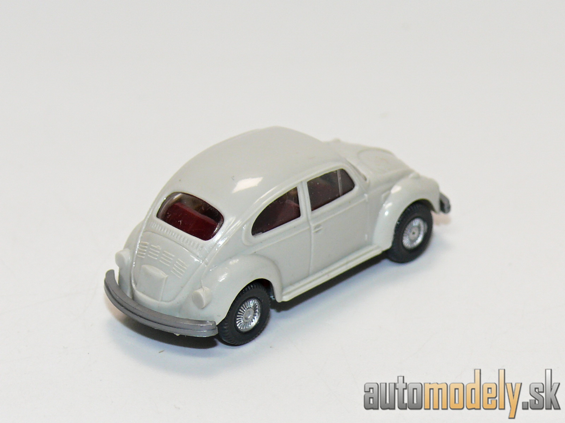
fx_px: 2563
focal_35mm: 157
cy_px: 212
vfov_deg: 9.5
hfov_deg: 12.6
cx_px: 282
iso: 100
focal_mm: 18.7
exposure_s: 1/30
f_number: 4
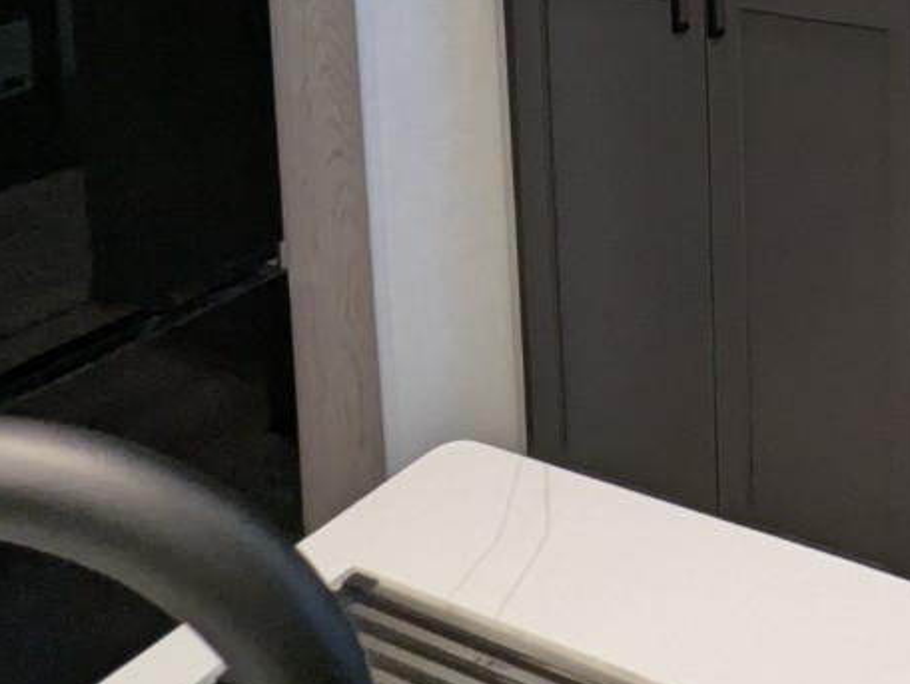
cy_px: -203
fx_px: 1289
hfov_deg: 32.6
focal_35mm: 49
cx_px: 1069
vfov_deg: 25.6
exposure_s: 1/52.2
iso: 299
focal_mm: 2.35
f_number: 2.2
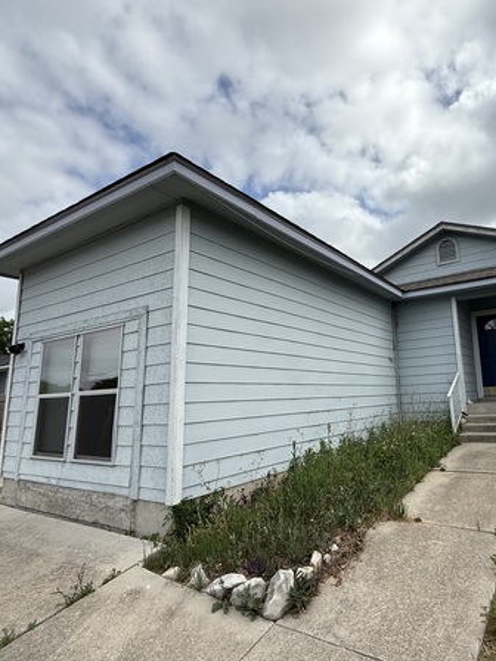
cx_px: 353
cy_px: 330
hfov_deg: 63.3
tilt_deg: +9.7
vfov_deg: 81.7
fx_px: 382
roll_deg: +0.6
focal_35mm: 20
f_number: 2.2
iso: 50
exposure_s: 1/2976
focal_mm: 2.22
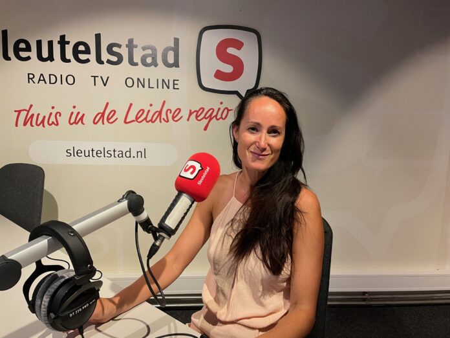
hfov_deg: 67.3
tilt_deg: -8.5
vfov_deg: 53.1
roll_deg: -1.4
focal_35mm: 26
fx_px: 338
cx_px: 225
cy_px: 169
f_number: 1.6
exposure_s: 1/50
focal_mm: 4.2
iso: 250
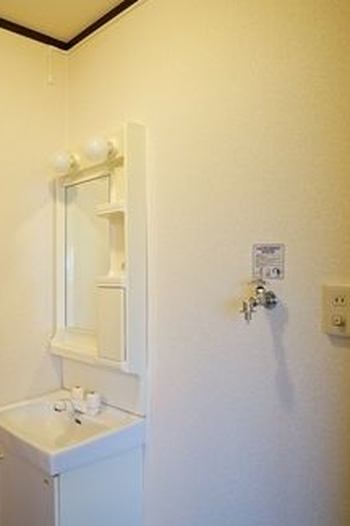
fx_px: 540
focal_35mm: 37
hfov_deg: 35.2
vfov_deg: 51.9
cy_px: 273
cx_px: 92
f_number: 2.8
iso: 200
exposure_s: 1/15
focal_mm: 16
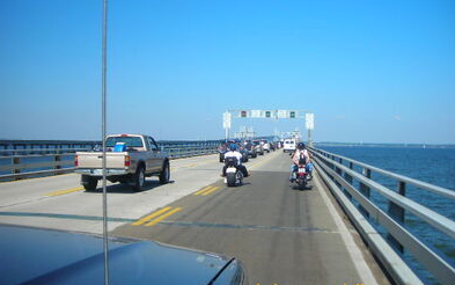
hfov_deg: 48.2
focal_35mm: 41
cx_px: 225
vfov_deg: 31.3
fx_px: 509
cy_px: 129
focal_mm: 6.3
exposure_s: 1/155
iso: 50
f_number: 6.4
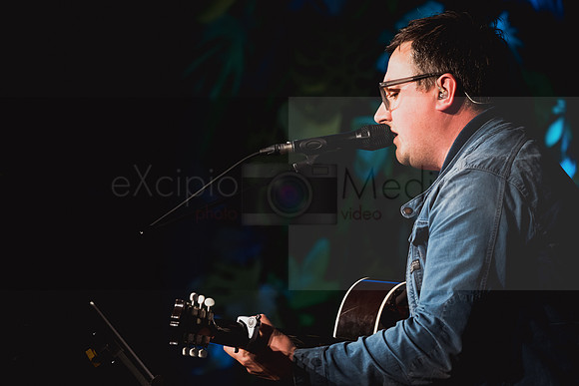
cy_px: 194
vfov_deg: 5.5
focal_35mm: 252
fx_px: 4047
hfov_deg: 8.2
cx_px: 277
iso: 4000
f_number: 5.6
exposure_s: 1/125
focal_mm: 241
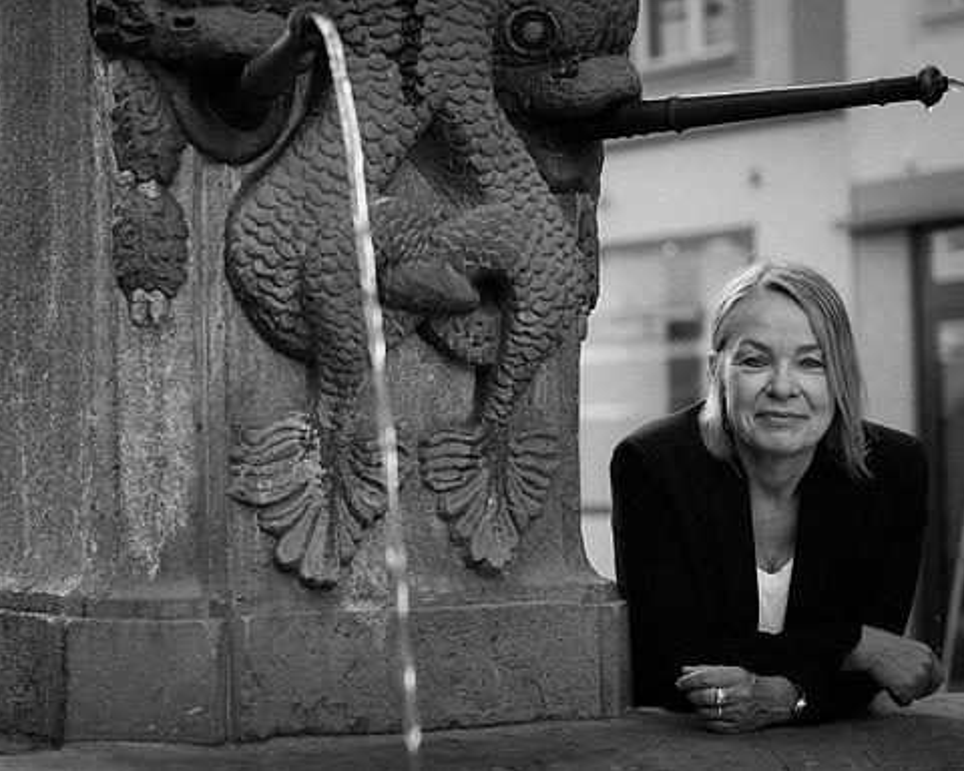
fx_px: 2425
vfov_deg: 18.1
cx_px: 390
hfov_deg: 22.5
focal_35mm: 85
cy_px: 384
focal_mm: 50
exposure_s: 1/1250
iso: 100
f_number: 2
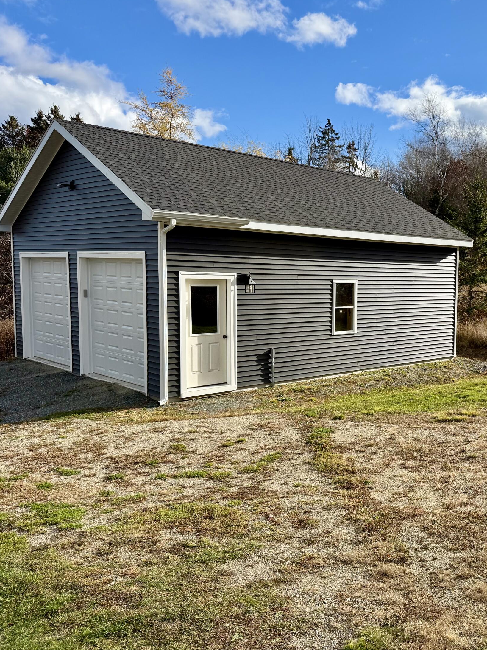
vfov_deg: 55.4
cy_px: 326
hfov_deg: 40.6
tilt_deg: -4.9
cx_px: 412
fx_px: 619
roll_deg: -2.5
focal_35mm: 33
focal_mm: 6.76
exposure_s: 1/4167
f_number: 1.78
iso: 100
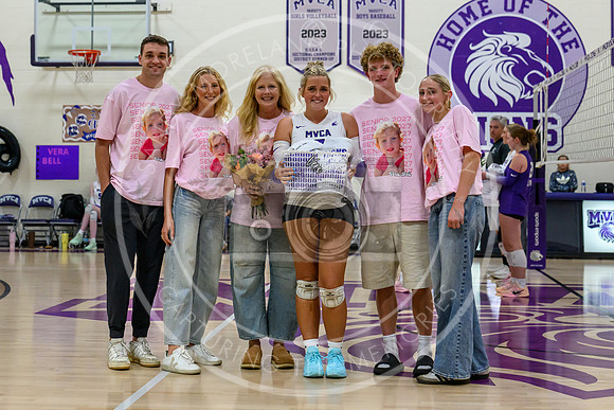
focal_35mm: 64
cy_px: 168
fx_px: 1099
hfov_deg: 31.2
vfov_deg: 21.1
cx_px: 283
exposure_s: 1/640
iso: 4500
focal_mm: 50
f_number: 3.5
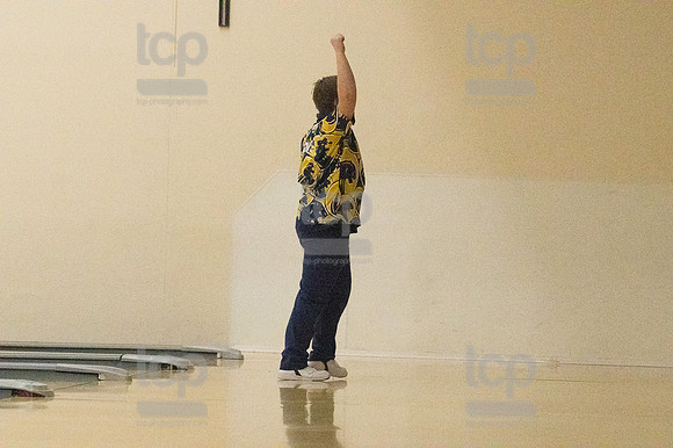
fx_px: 2802
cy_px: 224
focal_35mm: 150
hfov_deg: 13.7
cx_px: 336
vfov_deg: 9.1
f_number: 4.5
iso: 10000
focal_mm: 100
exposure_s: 1/1250
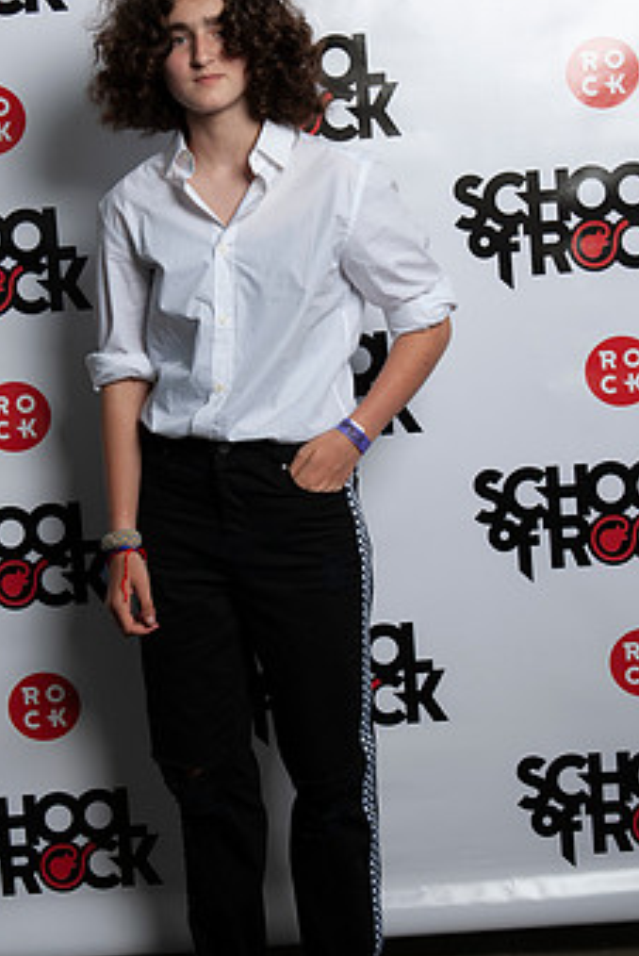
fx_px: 2338
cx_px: 273
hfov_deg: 15.6
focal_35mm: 88
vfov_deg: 23.1
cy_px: 467
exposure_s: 1/200
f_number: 5.6
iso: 100
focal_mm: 44
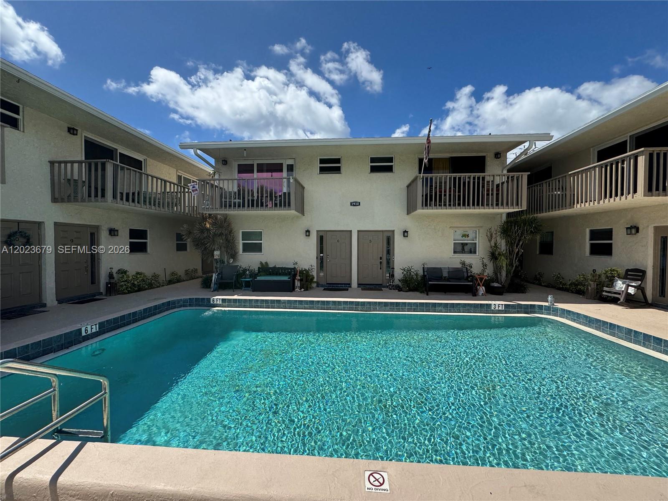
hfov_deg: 102.1
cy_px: 250
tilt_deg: -0.5
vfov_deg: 85.7
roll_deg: -0.3
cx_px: 334
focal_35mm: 14
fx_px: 270
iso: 50
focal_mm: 2.22
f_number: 2.2
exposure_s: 1/1449
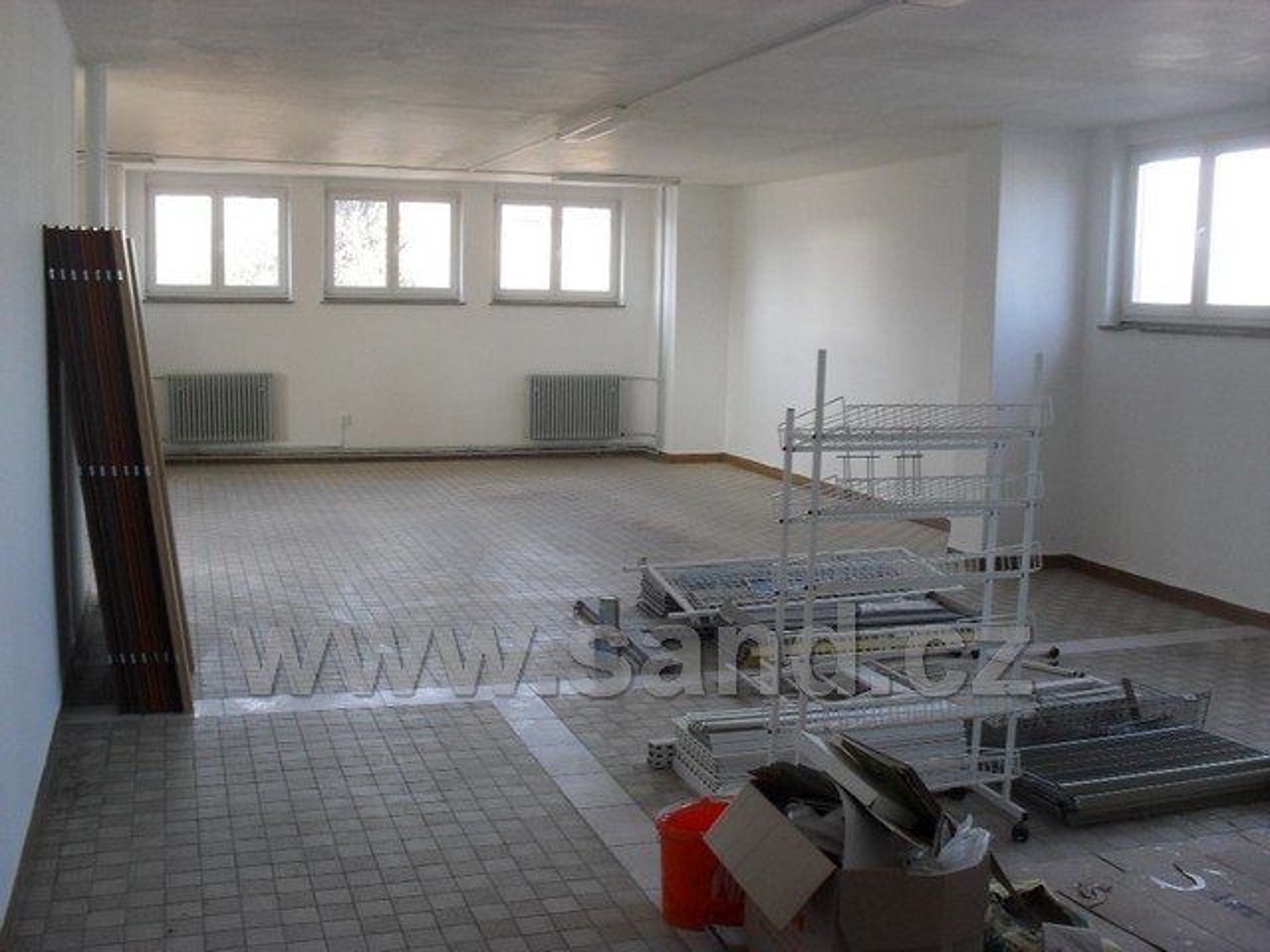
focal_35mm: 35
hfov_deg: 52.6
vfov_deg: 40.7
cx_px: 635
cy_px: 476
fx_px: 1284
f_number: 3.2
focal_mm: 6.3
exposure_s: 1/45
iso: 100
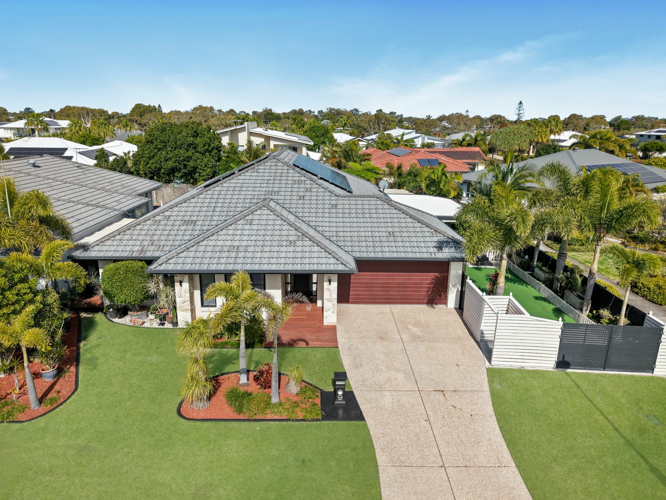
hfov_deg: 71.6
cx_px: 333
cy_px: 250
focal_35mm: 24
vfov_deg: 56.8
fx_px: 462
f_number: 1.8
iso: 100
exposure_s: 1/40
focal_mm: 8.67
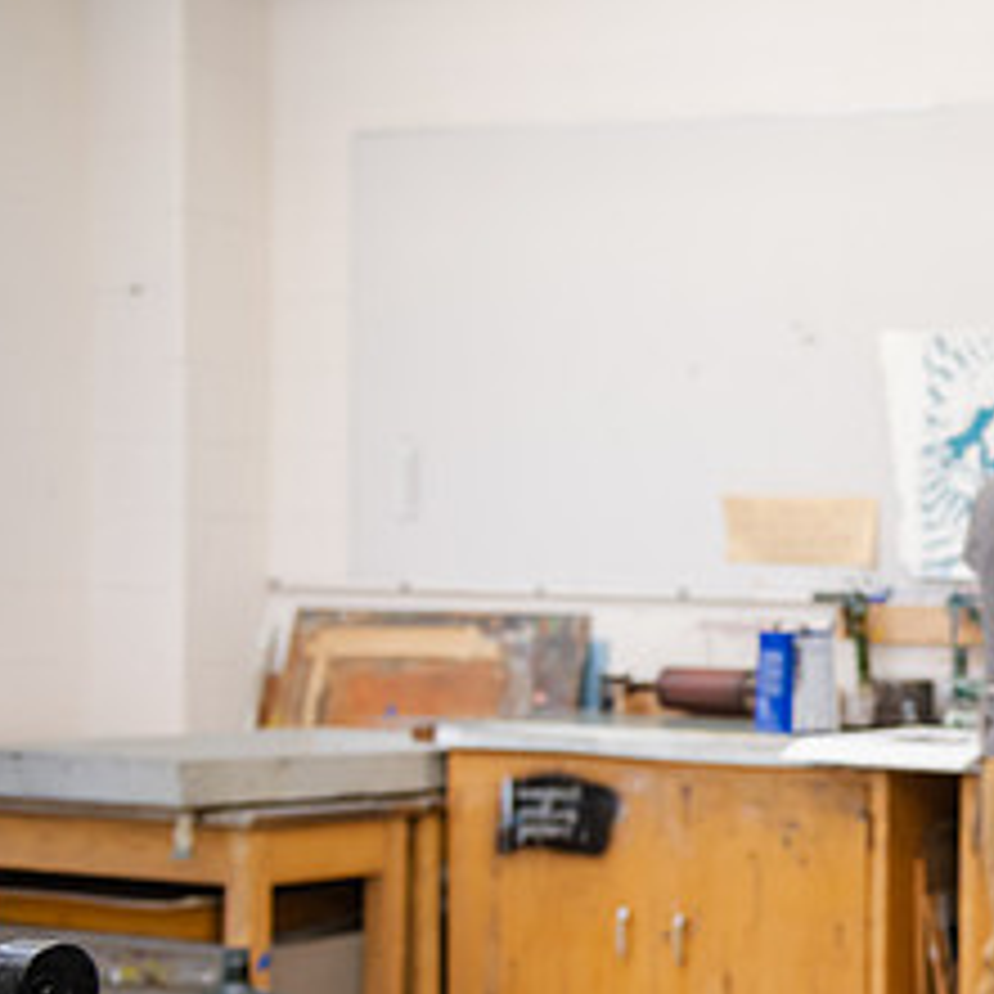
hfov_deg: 20.3
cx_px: 1291
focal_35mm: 78
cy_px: 722
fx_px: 2534
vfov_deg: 22.0
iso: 640
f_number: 3.2
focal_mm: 35
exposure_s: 1/200
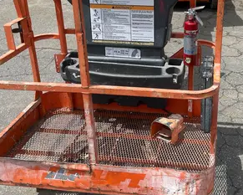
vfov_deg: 31.2
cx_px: 170
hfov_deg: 38.2
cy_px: 64
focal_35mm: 48
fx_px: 345
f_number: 1.6
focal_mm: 4.2
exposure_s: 1/4292
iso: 32
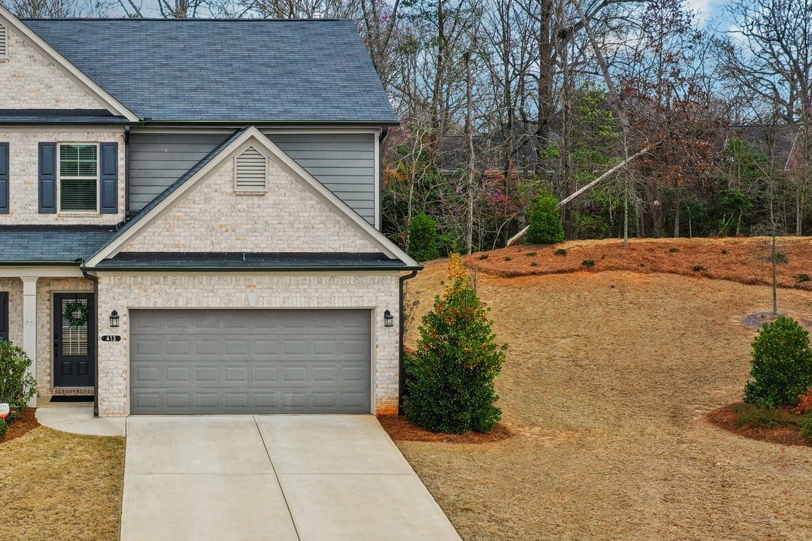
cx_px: 172
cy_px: 356
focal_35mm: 50
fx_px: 1127
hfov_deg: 38.3
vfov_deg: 26.8
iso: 100
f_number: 8
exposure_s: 1/120
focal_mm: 10.3
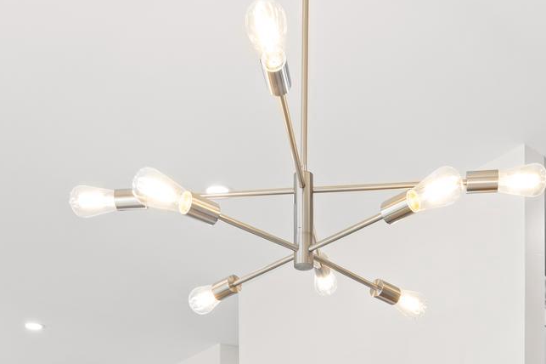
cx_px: 337
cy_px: 578
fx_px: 773
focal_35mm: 51
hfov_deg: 38.7
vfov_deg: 21.3
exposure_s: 1/2.5
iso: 100
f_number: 9
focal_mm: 16
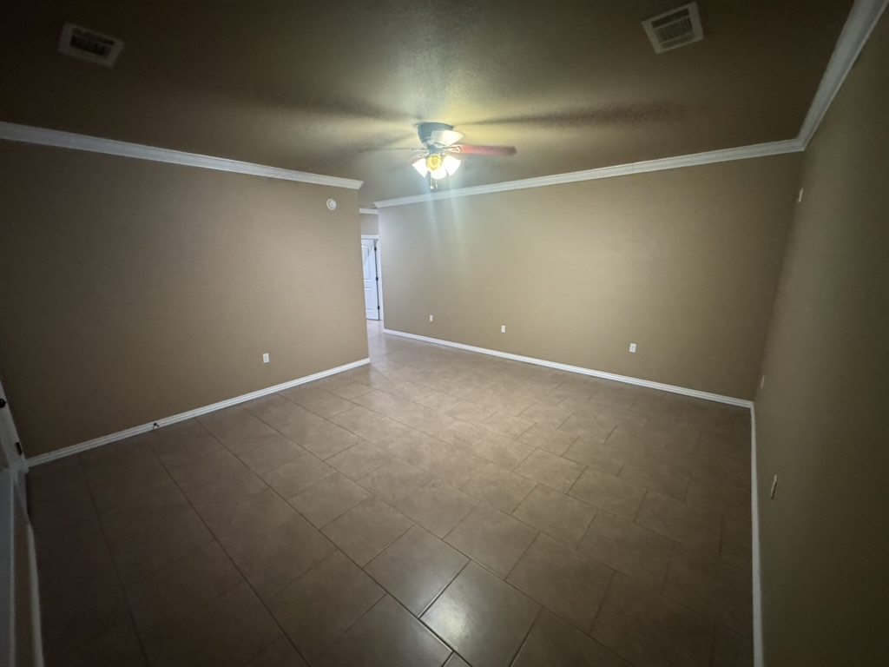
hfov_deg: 102.1
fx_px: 360
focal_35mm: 14
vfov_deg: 85.7
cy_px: 334
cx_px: 444
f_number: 2.2
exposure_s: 1/60
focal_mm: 2.22
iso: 1250
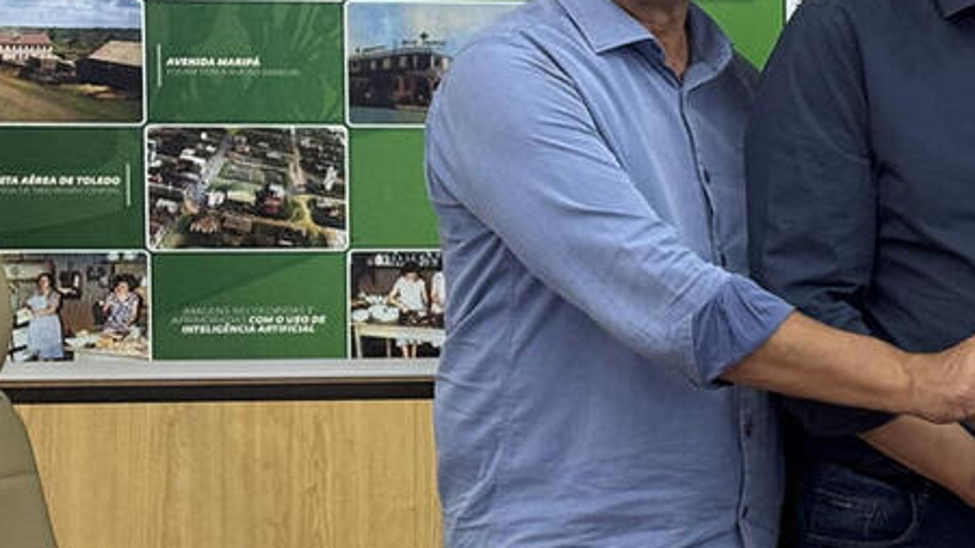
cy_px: 360
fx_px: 3903
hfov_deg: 13.9
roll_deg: +0.1
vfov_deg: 8.0
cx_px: 1133
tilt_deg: -4.6
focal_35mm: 151
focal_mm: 5.96
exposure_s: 1/40
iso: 160
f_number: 1.6
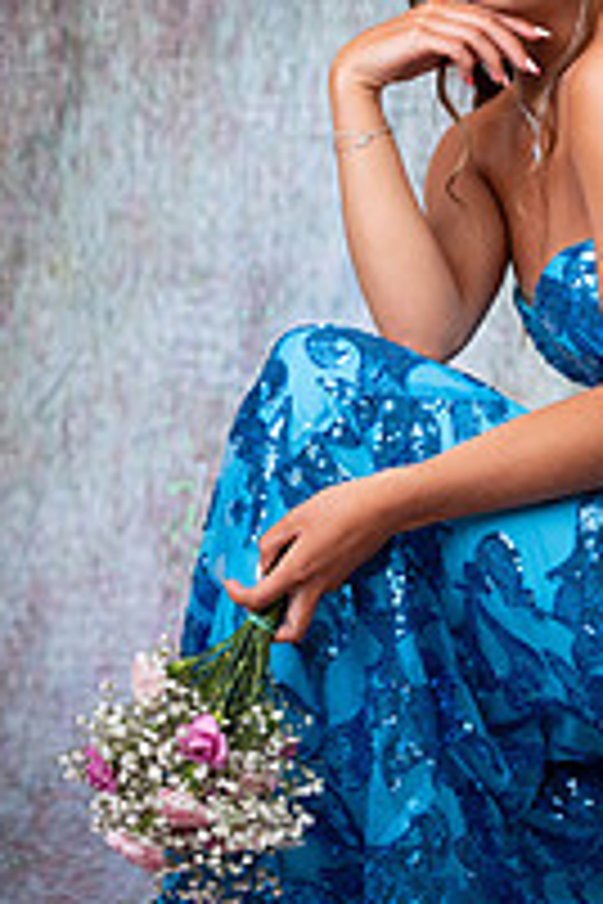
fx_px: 2814
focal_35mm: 112
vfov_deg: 18.1
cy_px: 207
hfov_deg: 12.2
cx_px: 472
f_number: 6.3
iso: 100
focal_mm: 50
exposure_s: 1/250
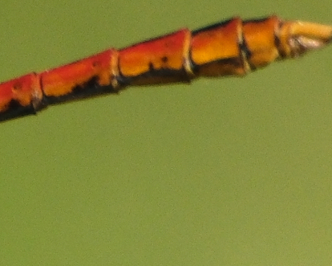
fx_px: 45120
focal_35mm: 4593
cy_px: 211
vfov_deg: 0.3
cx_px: -239
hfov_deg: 0.4
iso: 1000
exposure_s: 1/2000
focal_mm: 600
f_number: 8
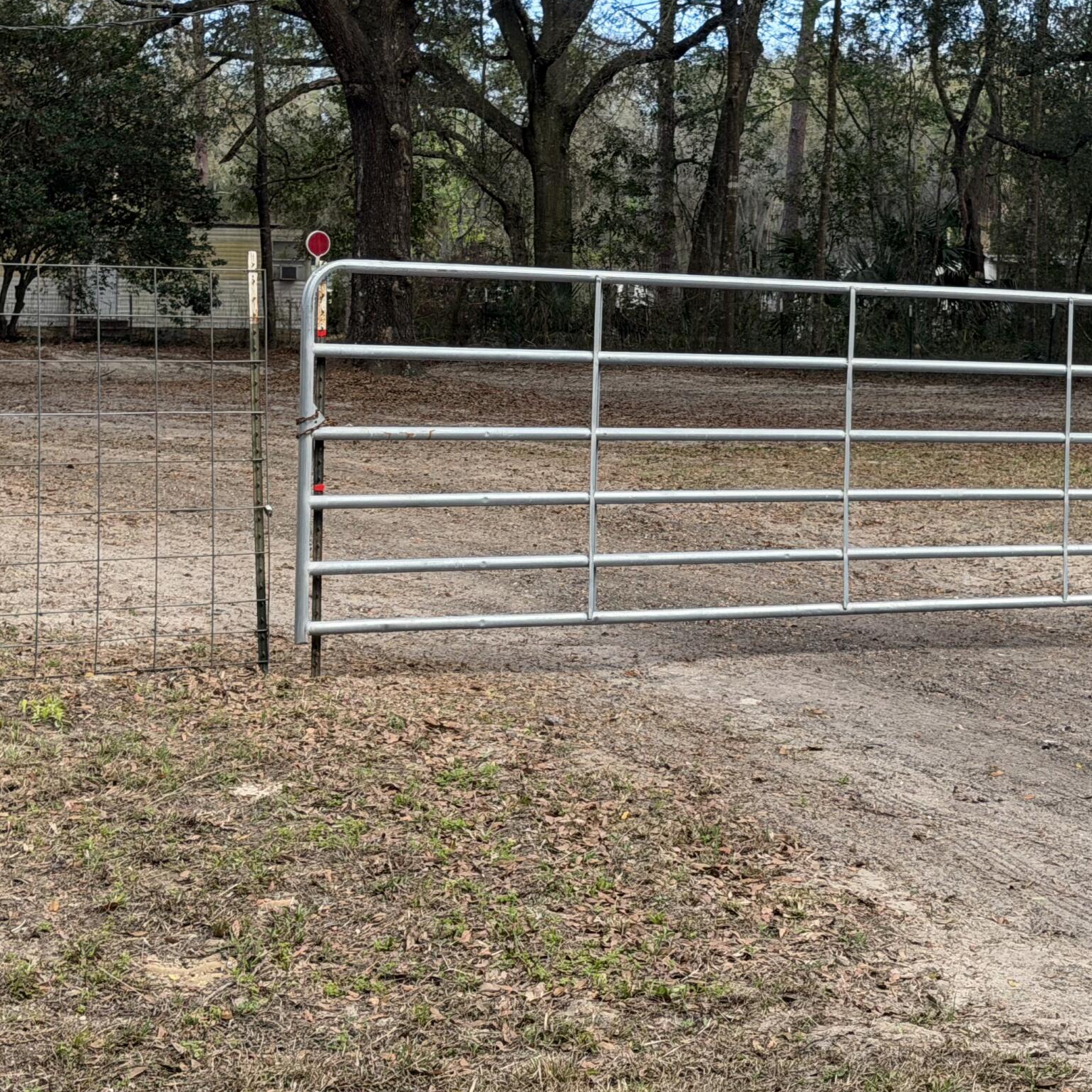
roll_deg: +0.5
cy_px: 360
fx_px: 2962
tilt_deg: +0.6
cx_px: 588
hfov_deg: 20.9
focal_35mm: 83
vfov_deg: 20.8
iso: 80
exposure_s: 1/769
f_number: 1.78
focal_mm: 6.76
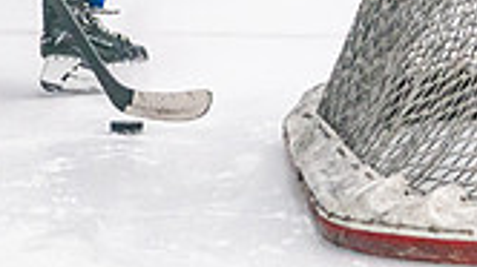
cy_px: -248
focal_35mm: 355
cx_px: 46
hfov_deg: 6.1
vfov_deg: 3.4
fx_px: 4486
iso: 3200
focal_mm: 75
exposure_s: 1/1250
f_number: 2.8
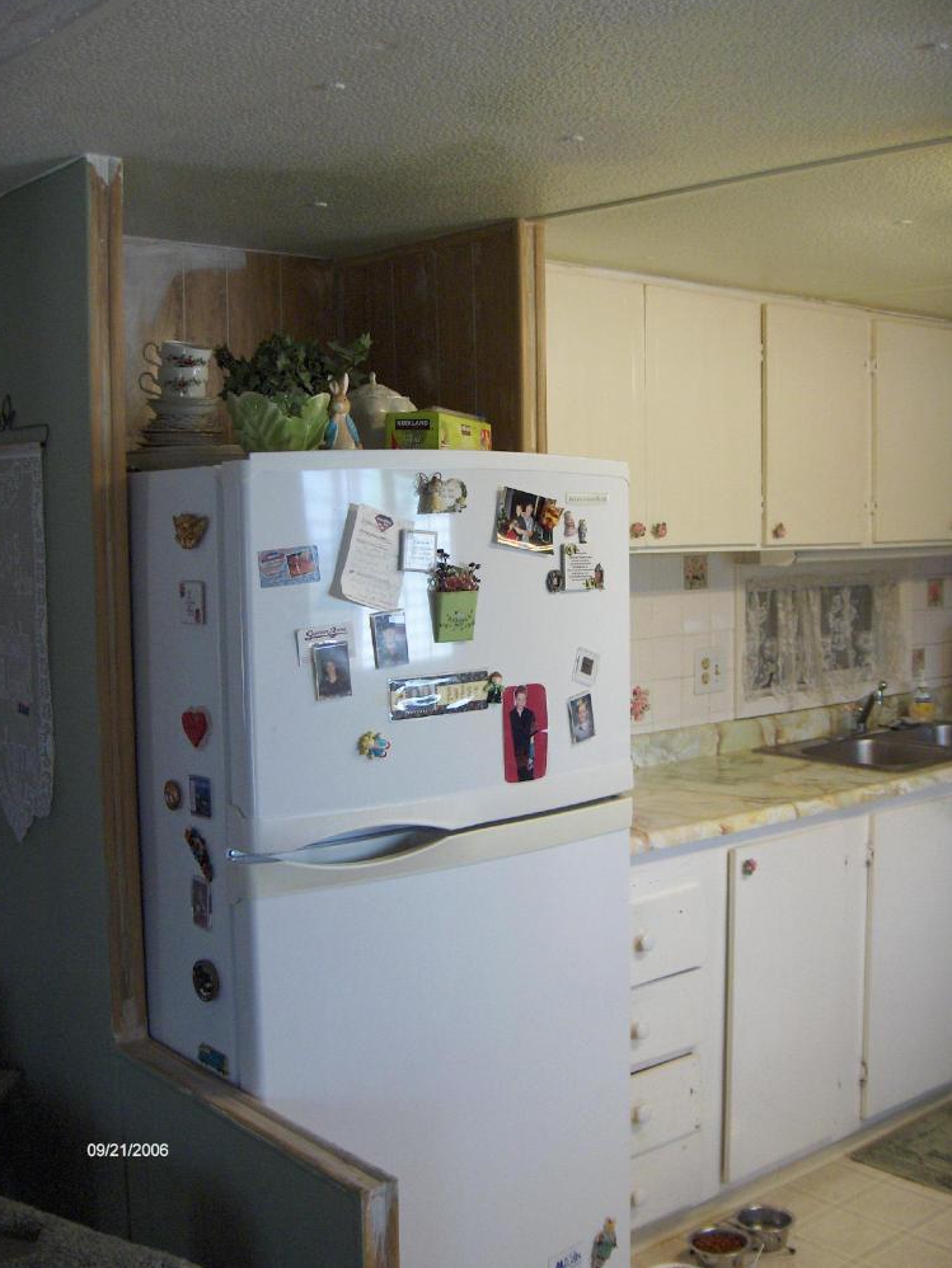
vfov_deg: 46.8
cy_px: 633
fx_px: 1466
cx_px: 477
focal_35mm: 40
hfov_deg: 36.0
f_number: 2.8
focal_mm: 8
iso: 200
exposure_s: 1/76.2
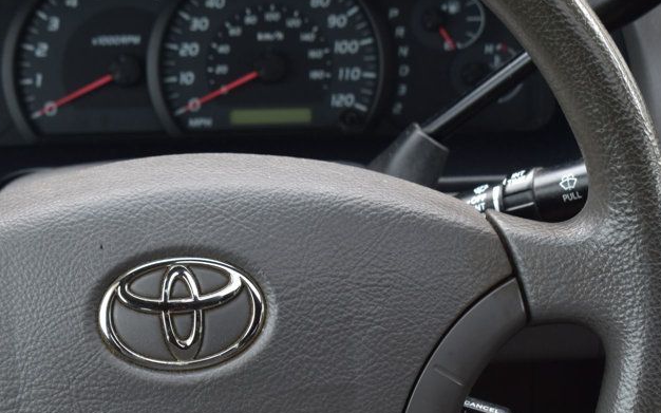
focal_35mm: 100
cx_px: 186
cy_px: 340
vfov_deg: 13.0
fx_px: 1801
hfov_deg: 20.7
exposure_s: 1/40
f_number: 7.1
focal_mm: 40
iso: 400
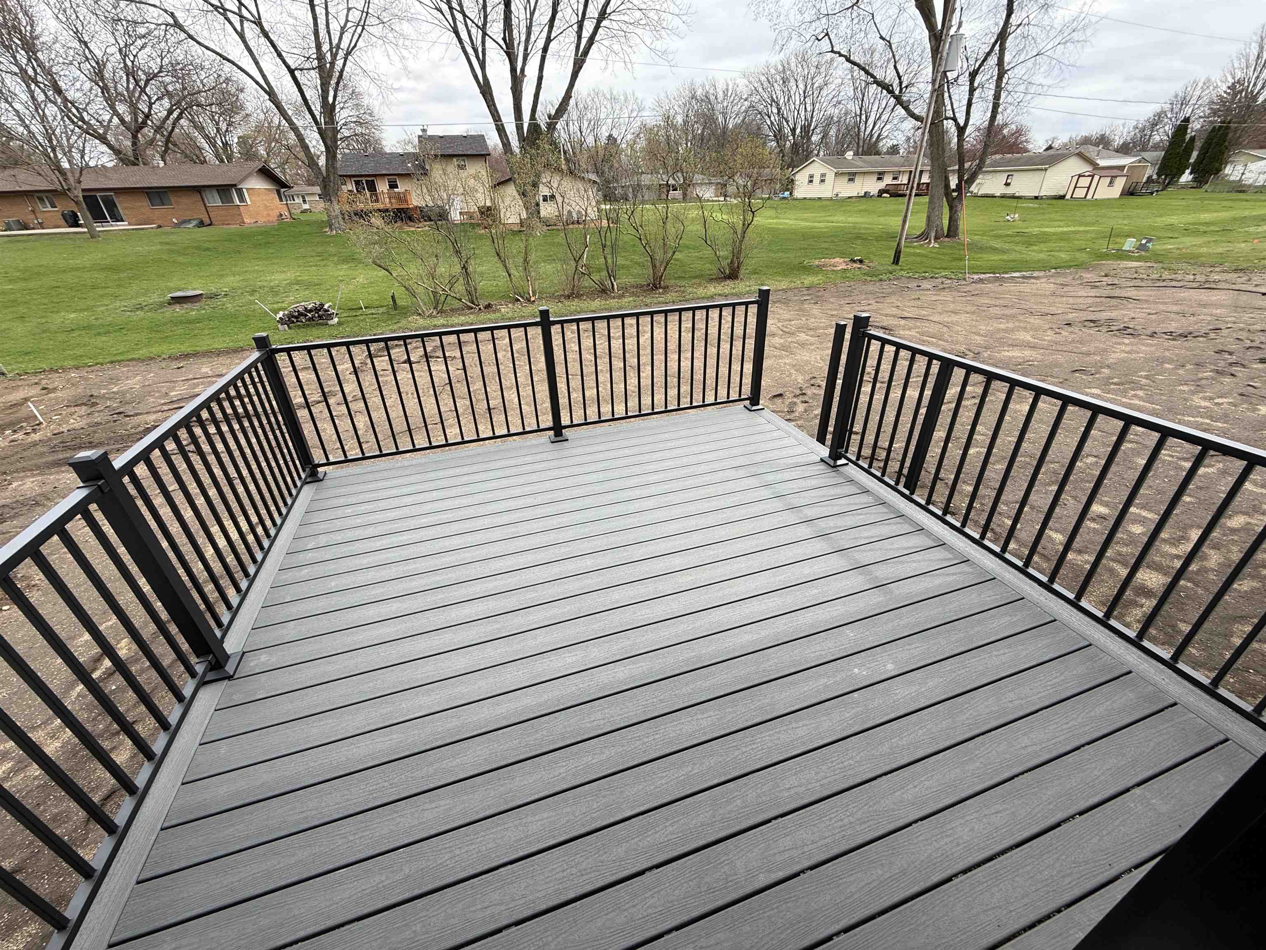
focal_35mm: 14
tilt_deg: -29.9
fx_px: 512
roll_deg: +2.0
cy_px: 475
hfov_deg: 102.1
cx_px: 633
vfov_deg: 85.7
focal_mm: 2.22
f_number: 2.2
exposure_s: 1/686
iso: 50
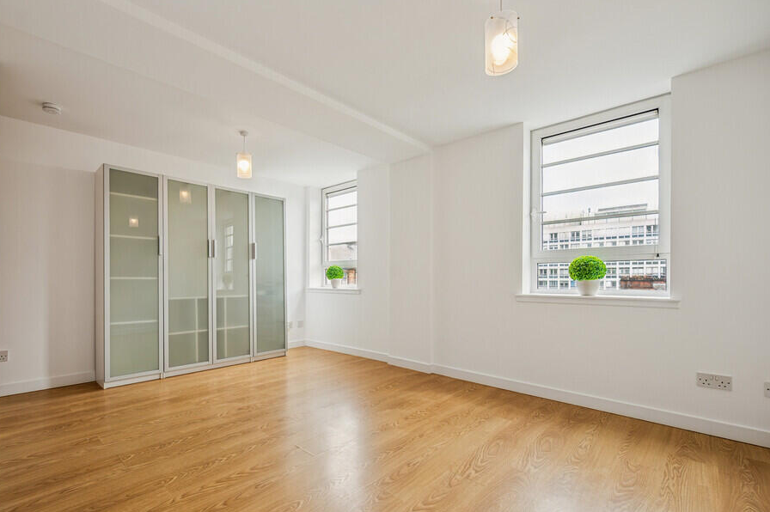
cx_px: 331
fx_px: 342
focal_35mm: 16
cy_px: 277
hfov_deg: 96.1
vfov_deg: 73.5
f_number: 5
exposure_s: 1/200
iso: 640
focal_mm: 14
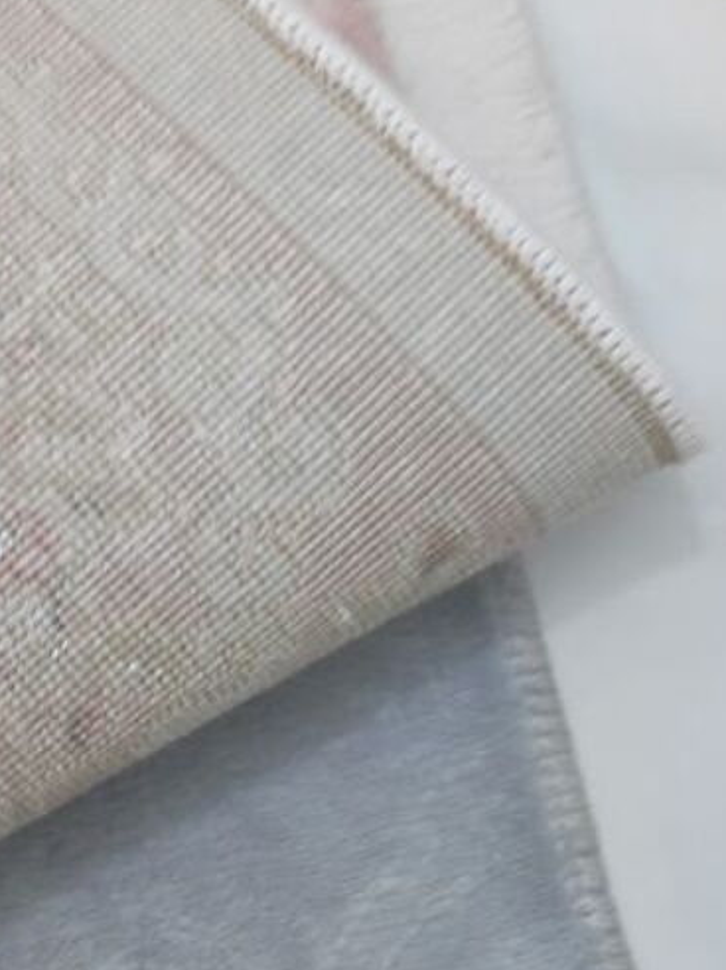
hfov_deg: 20.4
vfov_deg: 28.2
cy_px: 255
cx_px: -107
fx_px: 1905
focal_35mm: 68
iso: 727
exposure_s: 1/33
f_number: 1.79
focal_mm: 4.7
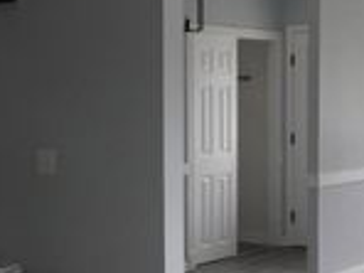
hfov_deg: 23.8
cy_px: 146
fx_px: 852
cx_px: 288
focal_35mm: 81
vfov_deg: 18.2
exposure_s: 1/33
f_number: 3.2
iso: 147
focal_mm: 4.3
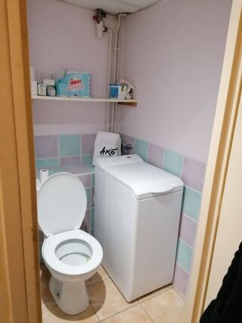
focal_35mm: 27
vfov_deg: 65.3
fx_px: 252
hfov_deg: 51.3
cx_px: 121
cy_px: 162
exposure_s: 1/100
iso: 1000
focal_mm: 4.75
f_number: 1.8
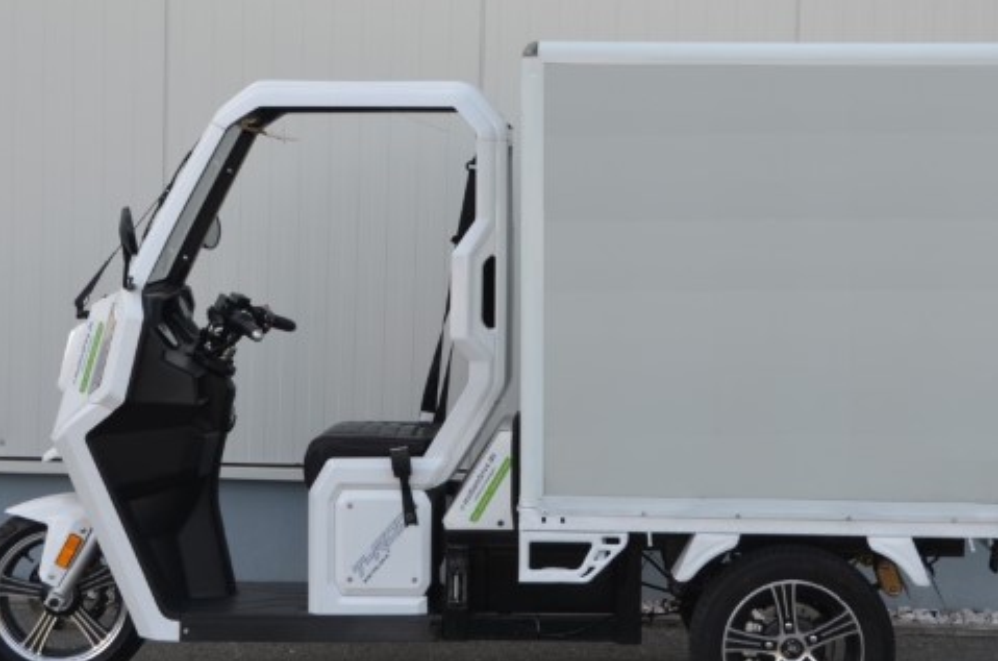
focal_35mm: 100
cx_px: 530
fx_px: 2766
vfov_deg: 13.6
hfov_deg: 20.5
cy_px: 344
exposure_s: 1/200
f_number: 7.1
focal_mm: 44
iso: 200
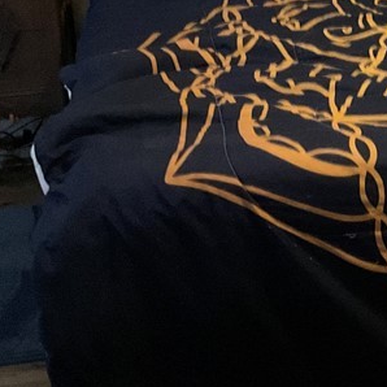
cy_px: 18
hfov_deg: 18.5
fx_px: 1113
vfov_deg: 19.3
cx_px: 487
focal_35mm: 88
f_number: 1.8
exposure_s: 1/17
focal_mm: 3
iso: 500
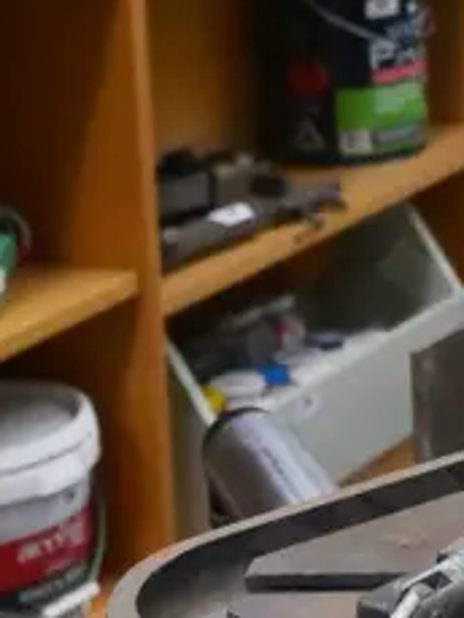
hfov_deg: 9.3
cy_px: -154
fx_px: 2714
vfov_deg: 12.6
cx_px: 859
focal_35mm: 152
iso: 3200
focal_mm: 17
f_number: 4
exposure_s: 1/80
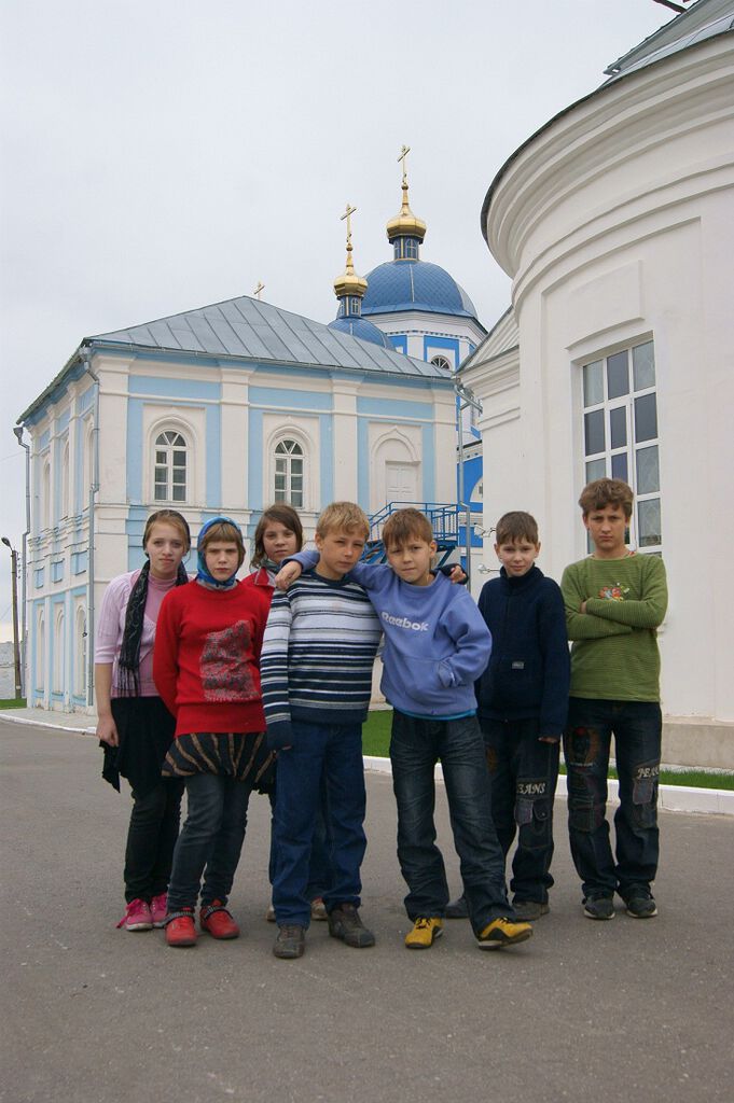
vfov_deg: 53.2
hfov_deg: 36.8
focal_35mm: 36
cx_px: 367
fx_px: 1103
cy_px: 552
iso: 400
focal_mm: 24
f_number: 5.6
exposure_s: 1/800
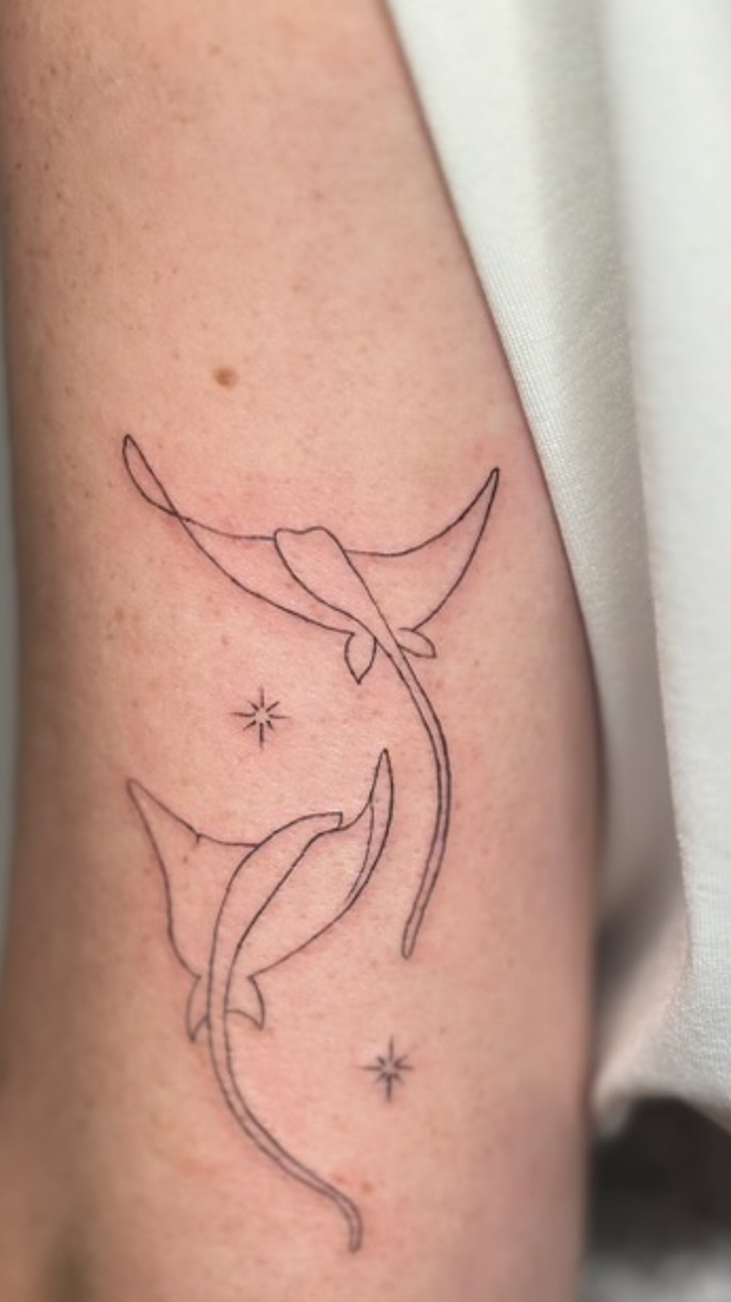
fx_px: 3001
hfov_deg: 13.9
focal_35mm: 87
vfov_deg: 24.3
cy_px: 871
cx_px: 243
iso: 64
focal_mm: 6.86
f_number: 1.78
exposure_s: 1/158
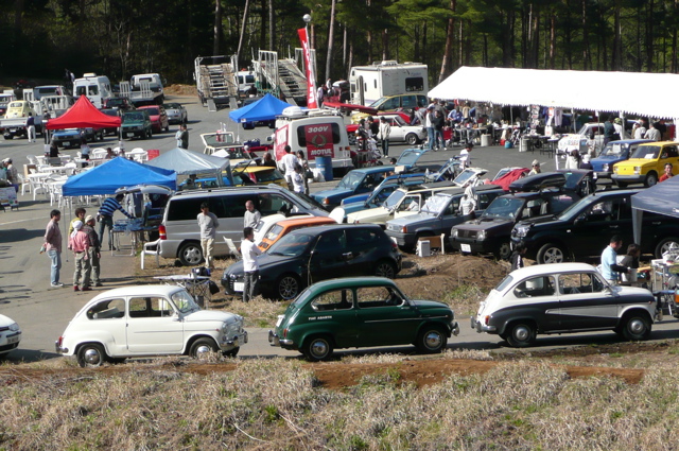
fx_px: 2355
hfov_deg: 16.4
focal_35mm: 125
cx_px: 340
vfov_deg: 10.9
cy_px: 226
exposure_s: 1/500
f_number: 4.7
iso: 100
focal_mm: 13.7
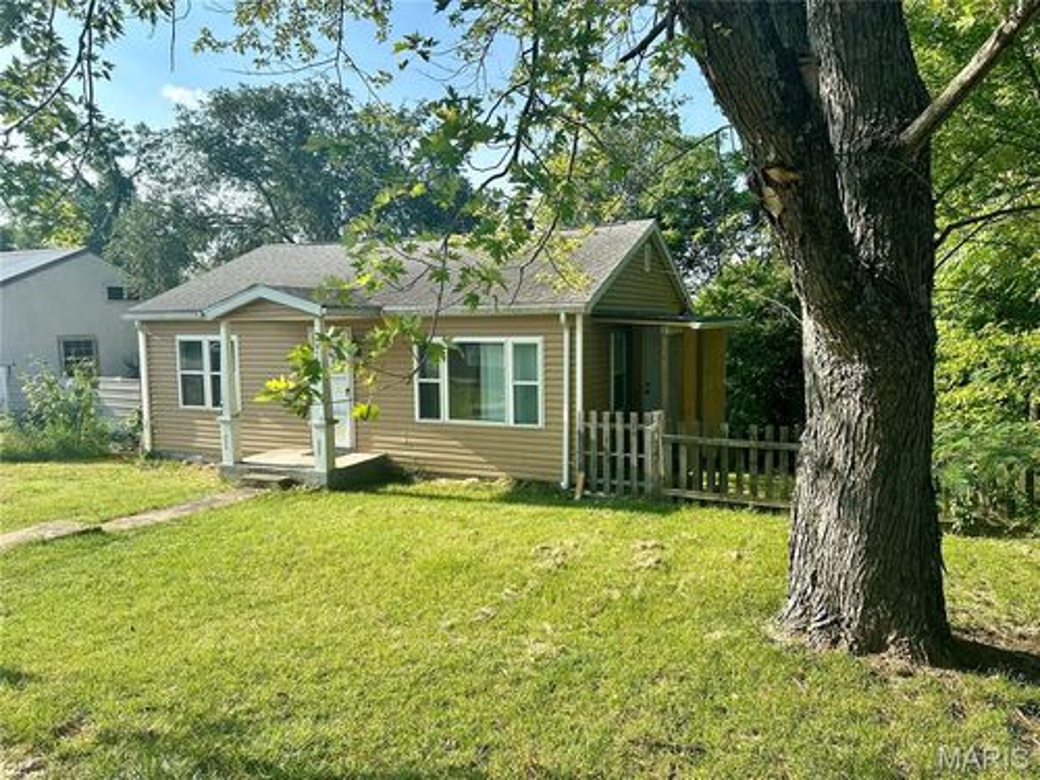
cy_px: 390
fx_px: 721
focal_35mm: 24
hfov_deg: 71.6
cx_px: 520
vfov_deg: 56.8
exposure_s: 1/1639
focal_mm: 6.86
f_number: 1.78
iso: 80
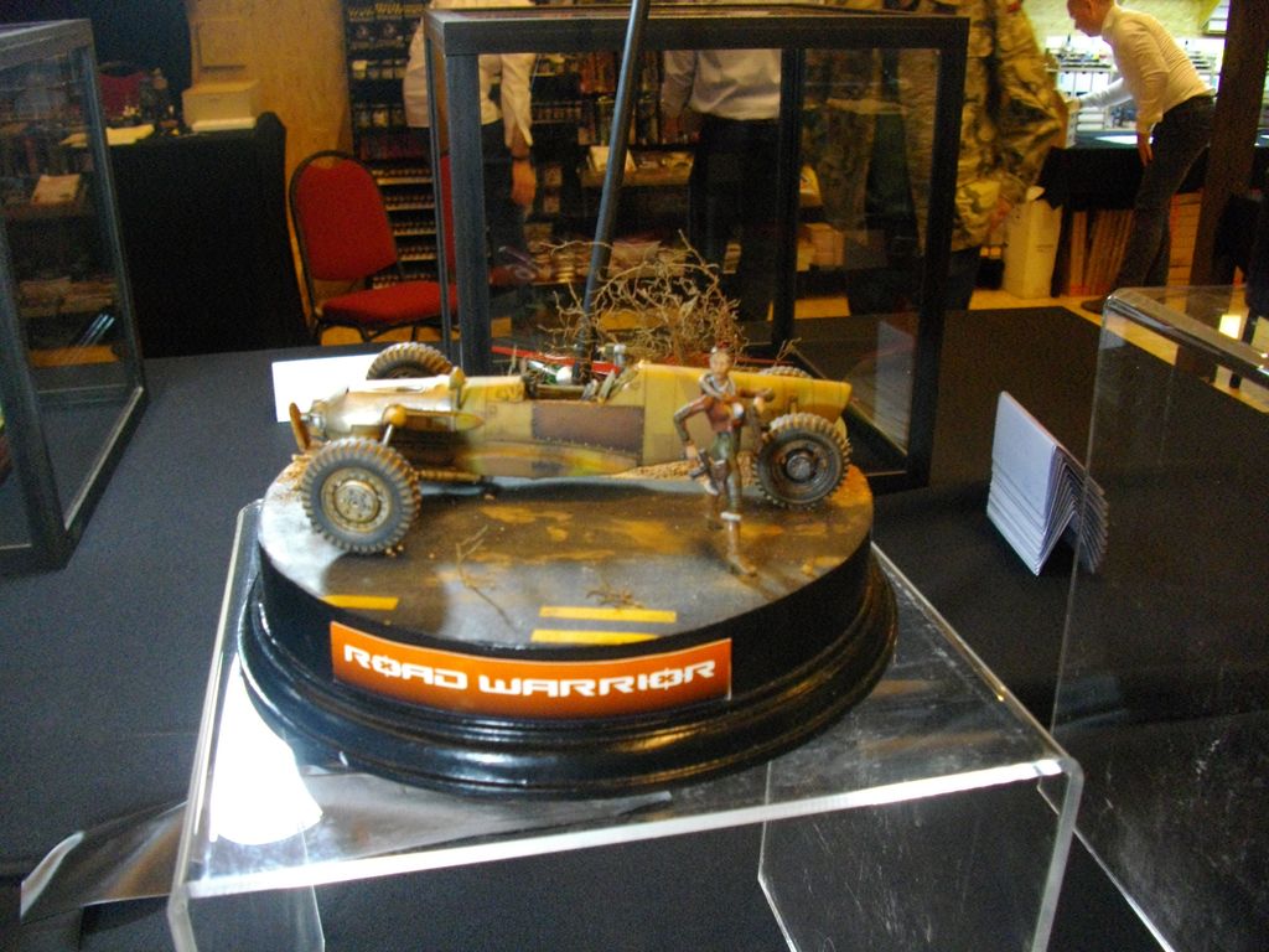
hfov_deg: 56.8
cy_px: 476
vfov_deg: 44.2
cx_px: 634
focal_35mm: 32
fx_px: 1173
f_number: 2.9
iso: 443
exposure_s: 1/50
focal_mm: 5.7
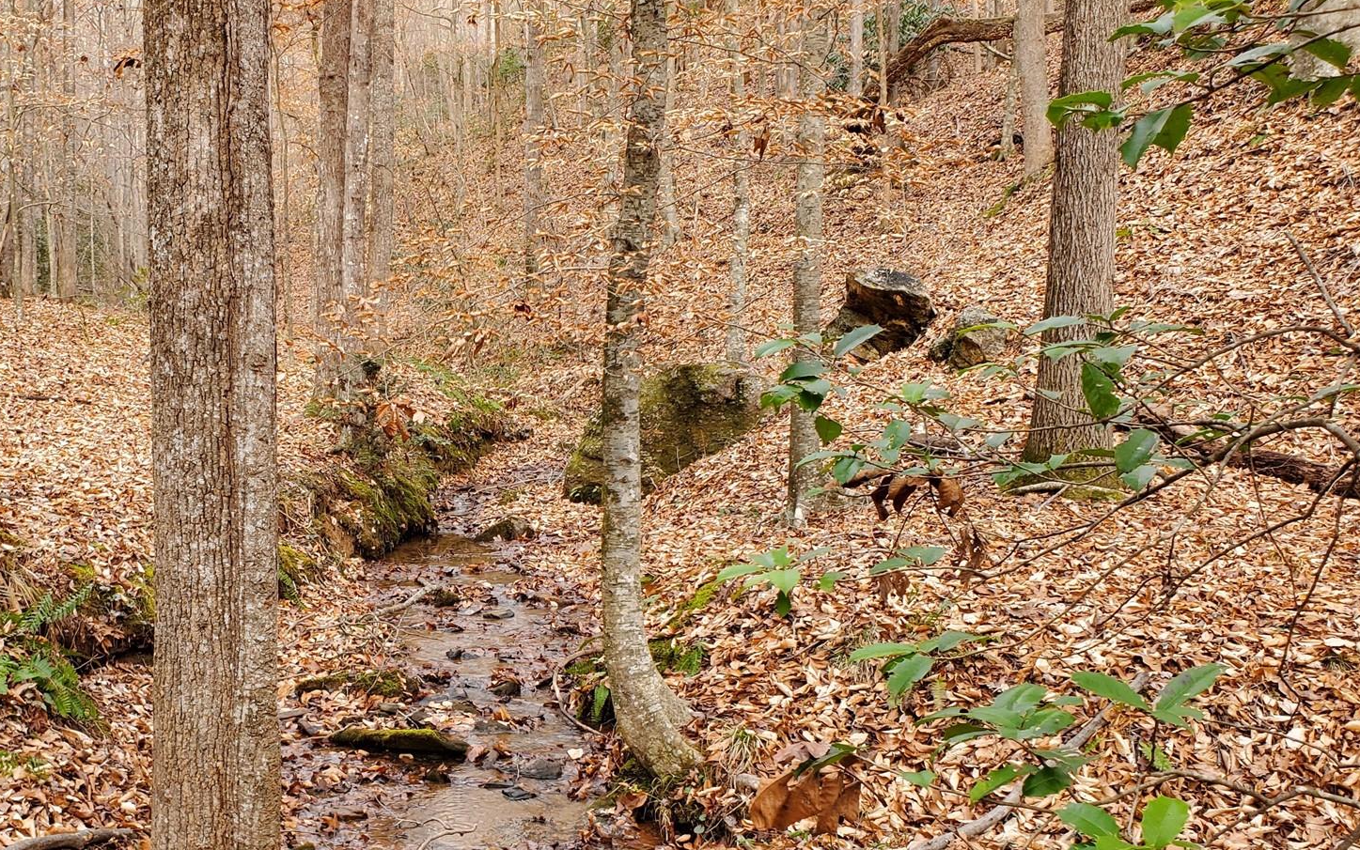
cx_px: 484
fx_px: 1446
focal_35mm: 39
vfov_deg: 32.4
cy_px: 595
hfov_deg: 49.7
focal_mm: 4.3
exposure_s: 1/100
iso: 64
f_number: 2.4
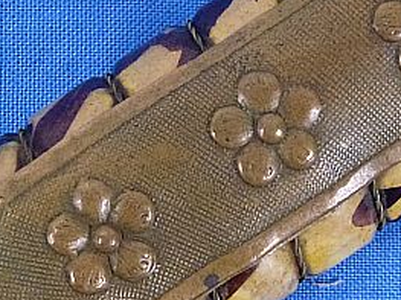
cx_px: 262
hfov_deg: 10.0
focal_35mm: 198
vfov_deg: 7.5
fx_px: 2293
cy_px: 128
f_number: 4.6
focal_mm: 11.7
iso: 400
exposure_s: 1/60
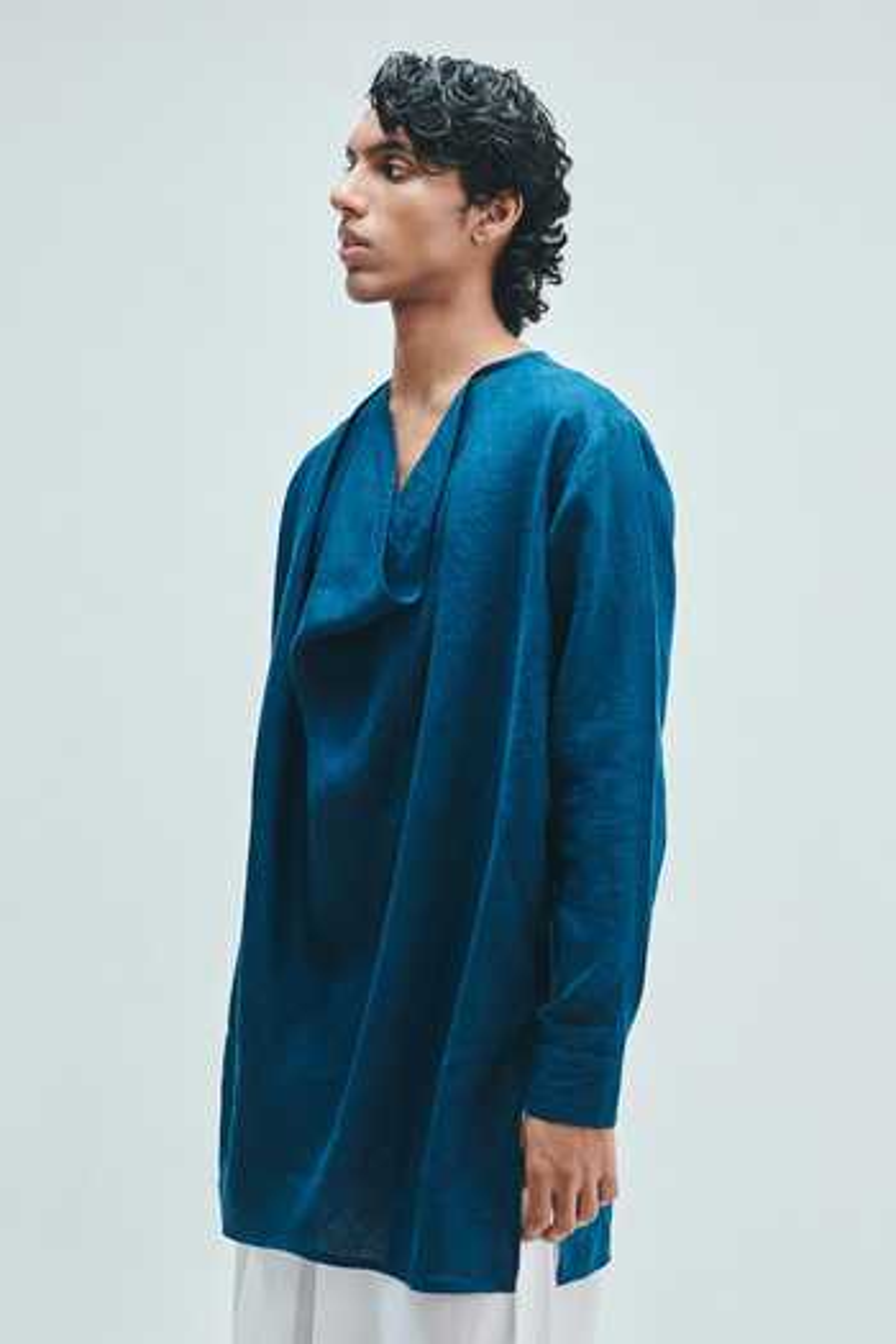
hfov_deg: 26.0
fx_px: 1941
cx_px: 448
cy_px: 672
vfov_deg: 38.2
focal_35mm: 52
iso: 400
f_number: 8
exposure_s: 1/160
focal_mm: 52
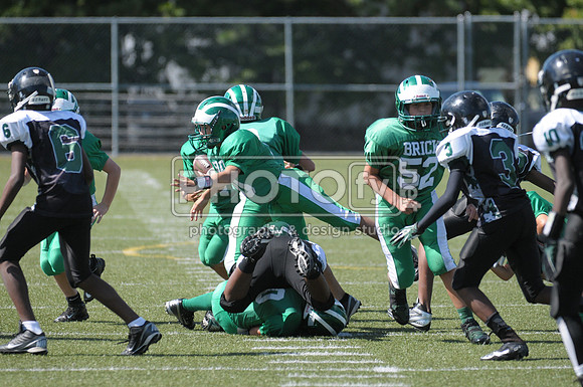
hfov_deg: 5.1
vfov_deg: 3.4
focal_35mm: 405
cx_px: 292
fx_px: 6550
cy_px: 194
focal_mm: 270
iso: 640
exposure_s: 1/3200
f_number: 4
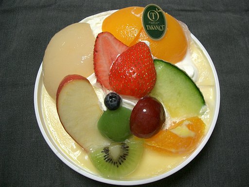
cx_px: 124
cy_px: 94
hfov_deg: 52.6
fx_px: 252
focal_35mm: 35
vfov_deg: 40.7
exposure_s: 1/25
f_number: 2.6
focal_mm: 5.8
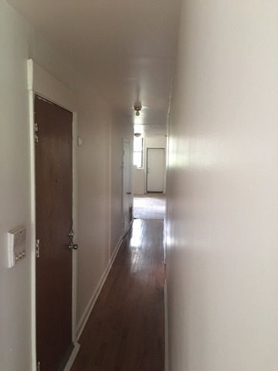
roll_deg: -1.0
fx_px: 311
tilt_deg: -5.4
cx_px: 139
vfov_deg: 61.7
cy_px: 186
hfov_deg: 48.2
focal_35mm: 29
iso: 100
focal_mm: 4.15
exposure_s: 1/4
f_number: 2.2
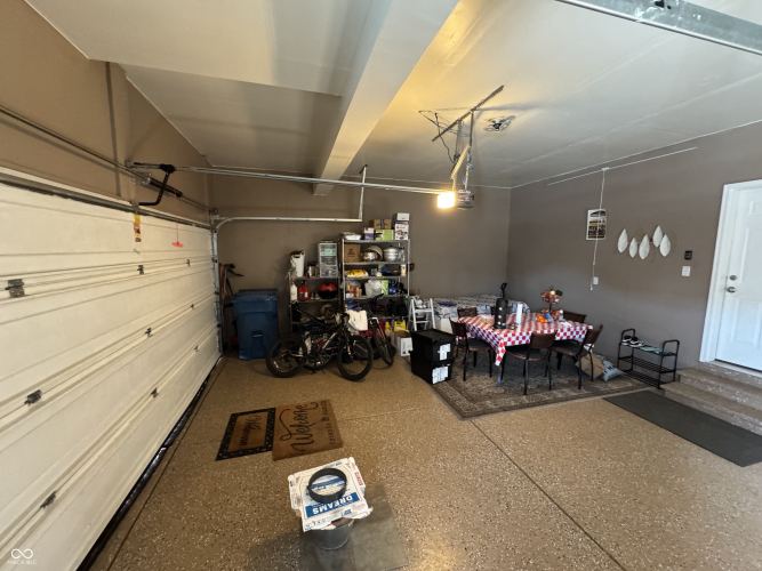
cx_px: 381
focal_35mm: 14
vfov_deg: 85.7
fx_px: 308
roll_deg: -0.8
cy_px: 286
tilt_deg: -6.6
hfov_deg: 102.1
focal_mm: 2.22
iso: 1000
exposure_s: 1/40
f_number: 2.2
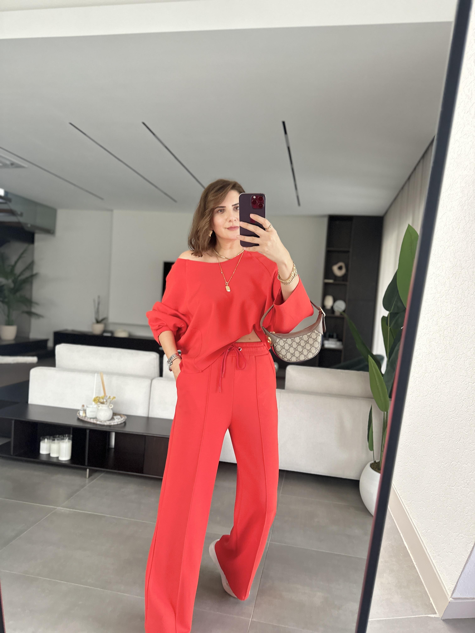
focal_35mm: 24
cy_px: 316
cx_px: 238
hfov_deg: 56.8
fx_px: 439
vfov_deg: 71.6
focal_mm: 6.86
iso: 400
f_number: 1.78
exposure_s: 1/60
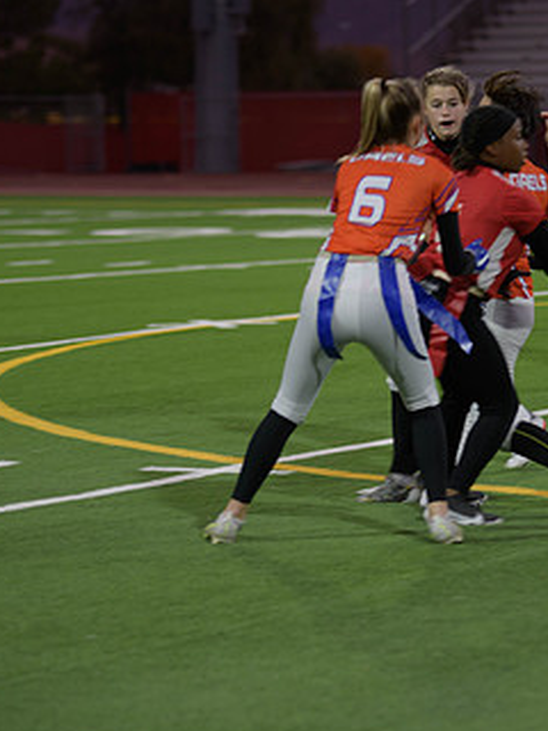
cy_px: 346
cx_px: 429
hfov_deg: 7.1
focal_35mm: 209
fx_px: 4412
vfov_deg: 9.5
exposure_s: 1/200
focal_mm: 120
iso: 400
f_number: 2.8
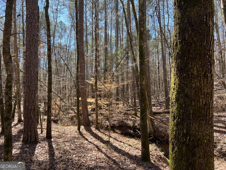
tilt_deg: +2.3
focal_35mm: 26
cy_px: 85
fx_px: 170
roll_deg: +0.9
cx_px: 113
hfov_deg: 67.3
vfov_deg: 53.1
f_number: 1.5
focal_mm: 5.7
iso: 50
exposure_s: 1/456
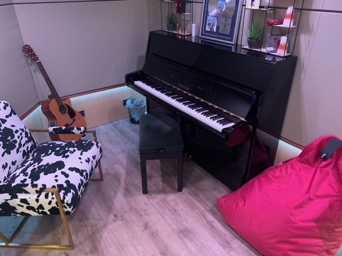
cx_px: 171
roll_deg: +0.3
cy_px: 128
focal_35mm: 26
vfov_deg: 53.1
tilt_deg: -29.0
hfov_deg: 67.3
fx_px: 257
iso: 500
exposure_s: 1/25
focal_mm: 4.25
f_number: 1.8
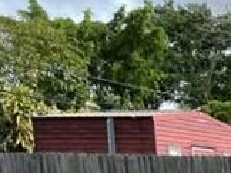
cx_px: 446
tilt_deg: -10.9
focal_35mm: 103
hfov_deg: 15.6
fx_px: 686
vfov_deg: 12.7
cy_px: 335
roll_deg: +1.9
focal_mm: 4.2
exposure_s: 1/1887
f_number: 1.6
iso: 32
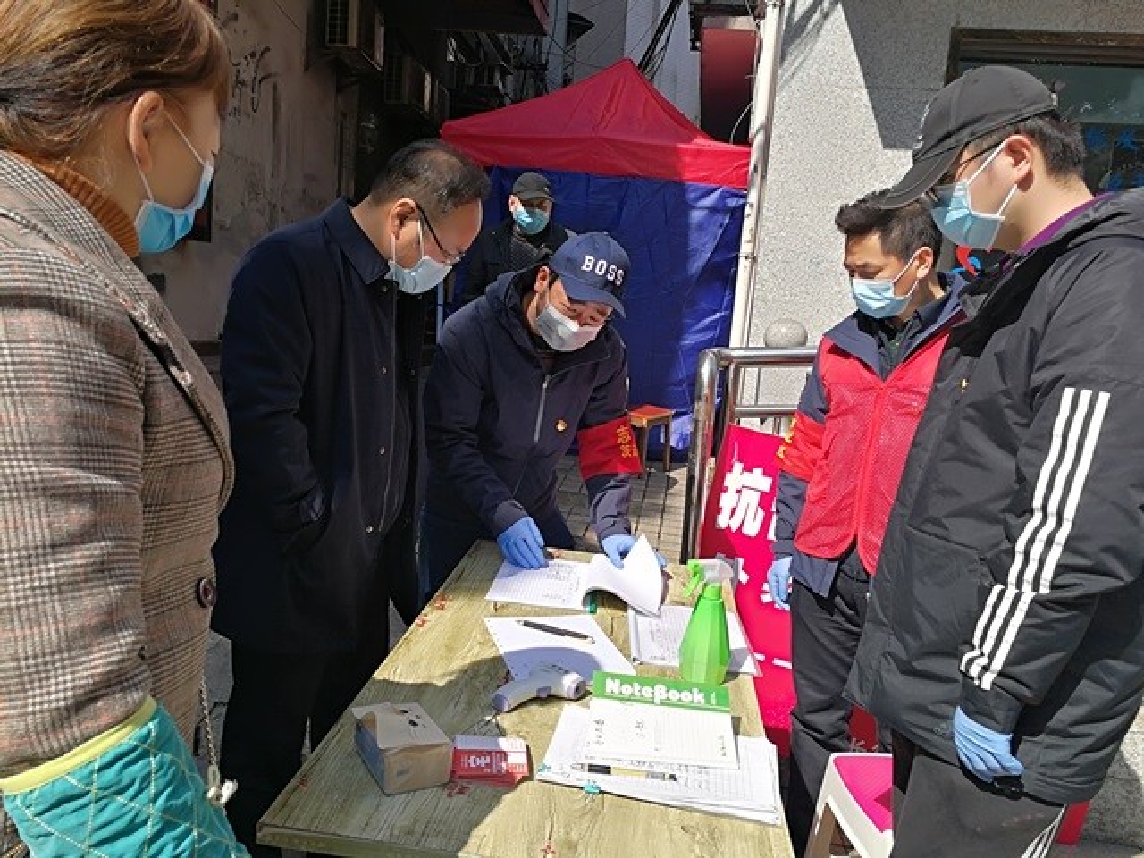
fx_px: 892
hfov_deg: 65.3
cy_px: 429
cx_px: 572
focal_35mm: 27
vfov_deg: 51.4
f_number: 2.2
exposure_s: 1/1302
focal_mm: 3.95
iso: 50
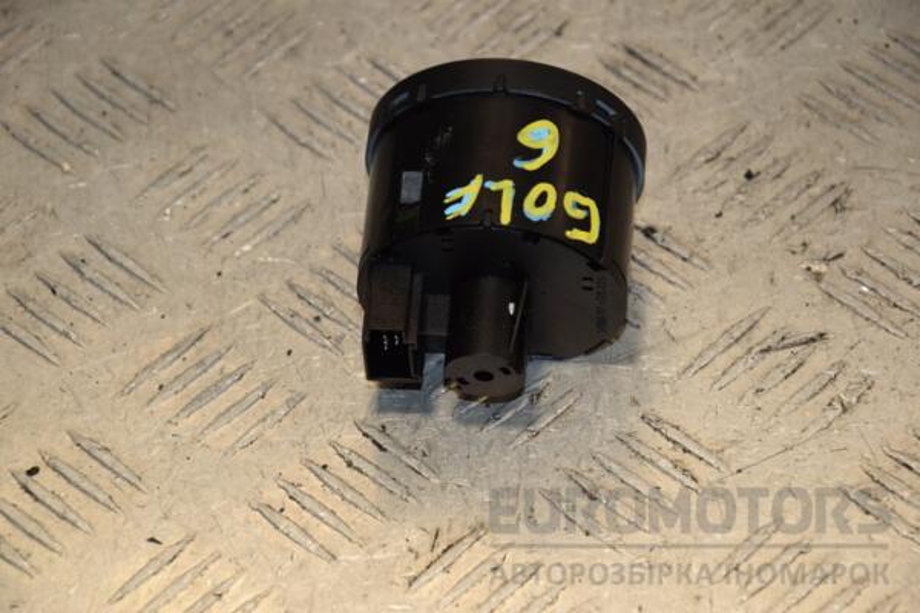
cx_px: 460
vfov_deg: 8.7
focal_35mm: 158
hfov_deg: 13.0
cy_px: 306
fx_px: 4025
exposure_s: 1/200
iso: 800
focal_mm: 105
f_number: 8
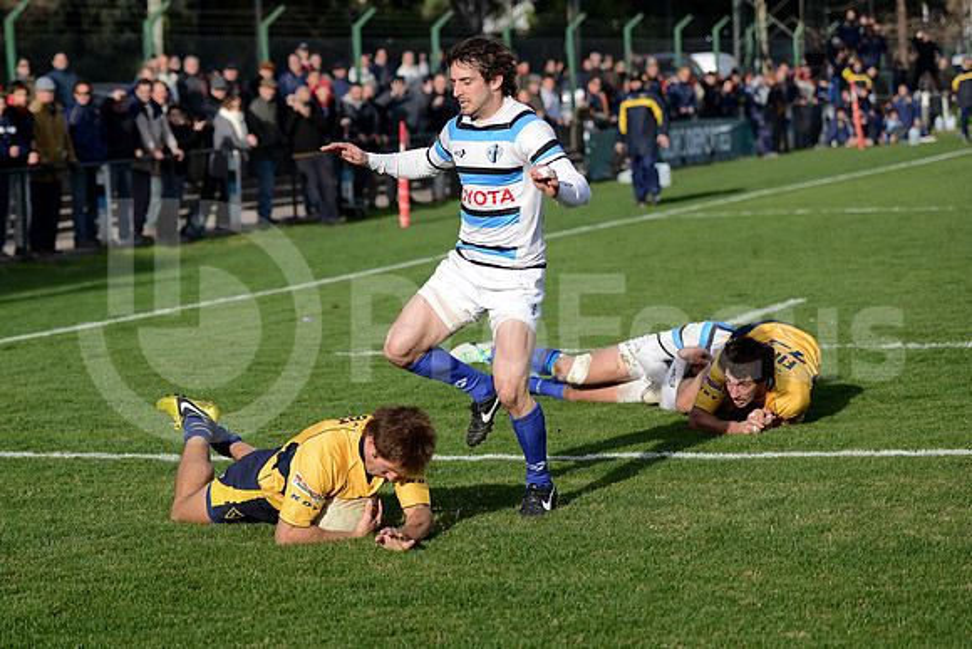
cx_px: 486
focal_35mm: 85
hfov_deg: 23.9
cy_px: 324
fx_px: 2295
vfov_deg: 16.1
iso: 250
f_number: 2.8
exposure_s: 1/2000
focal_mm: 85
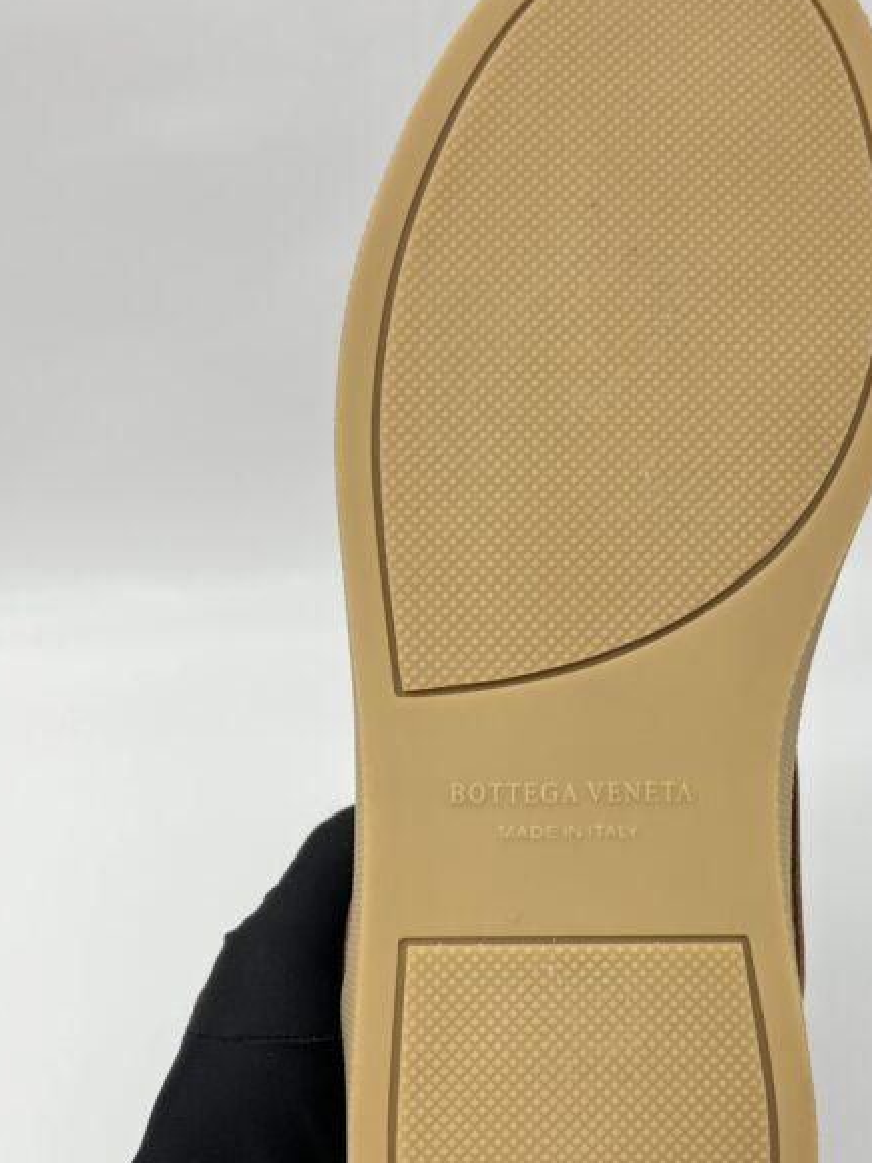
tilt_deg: -40.9
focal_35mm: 46
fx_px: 1546
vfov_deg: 40.9
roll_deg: +4.8
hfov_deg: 31.3
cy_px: 729
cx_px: 557
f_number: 1.5
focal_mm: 5.7
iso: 32
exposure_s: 1/106
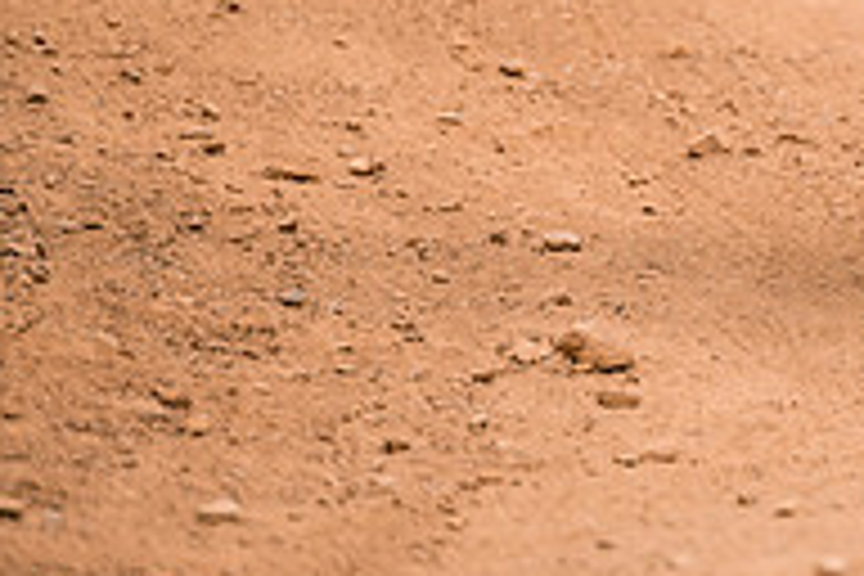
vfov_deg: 2.3
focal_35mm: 603
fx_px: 14471
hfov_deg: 3.4
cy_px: -266
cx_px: 1228
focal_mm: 200
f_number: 2.8
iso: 360
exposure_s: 1/1600
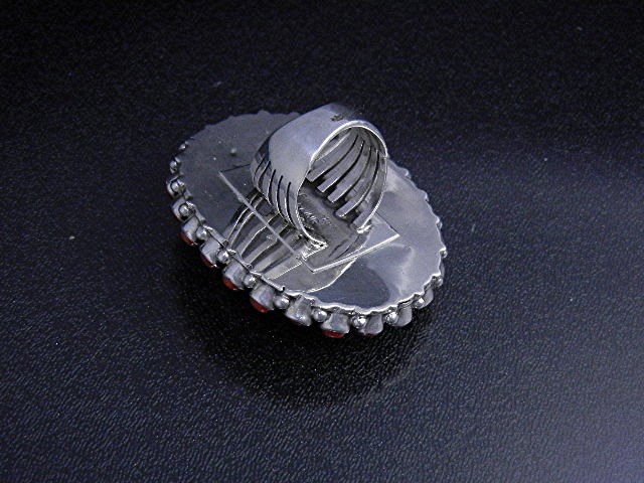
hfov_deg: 32.7
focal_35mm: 59
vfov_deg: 24.8
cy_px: 242
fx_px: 1098
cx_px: 322
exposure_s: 1/30
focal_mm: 10.6
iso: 800
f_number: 8
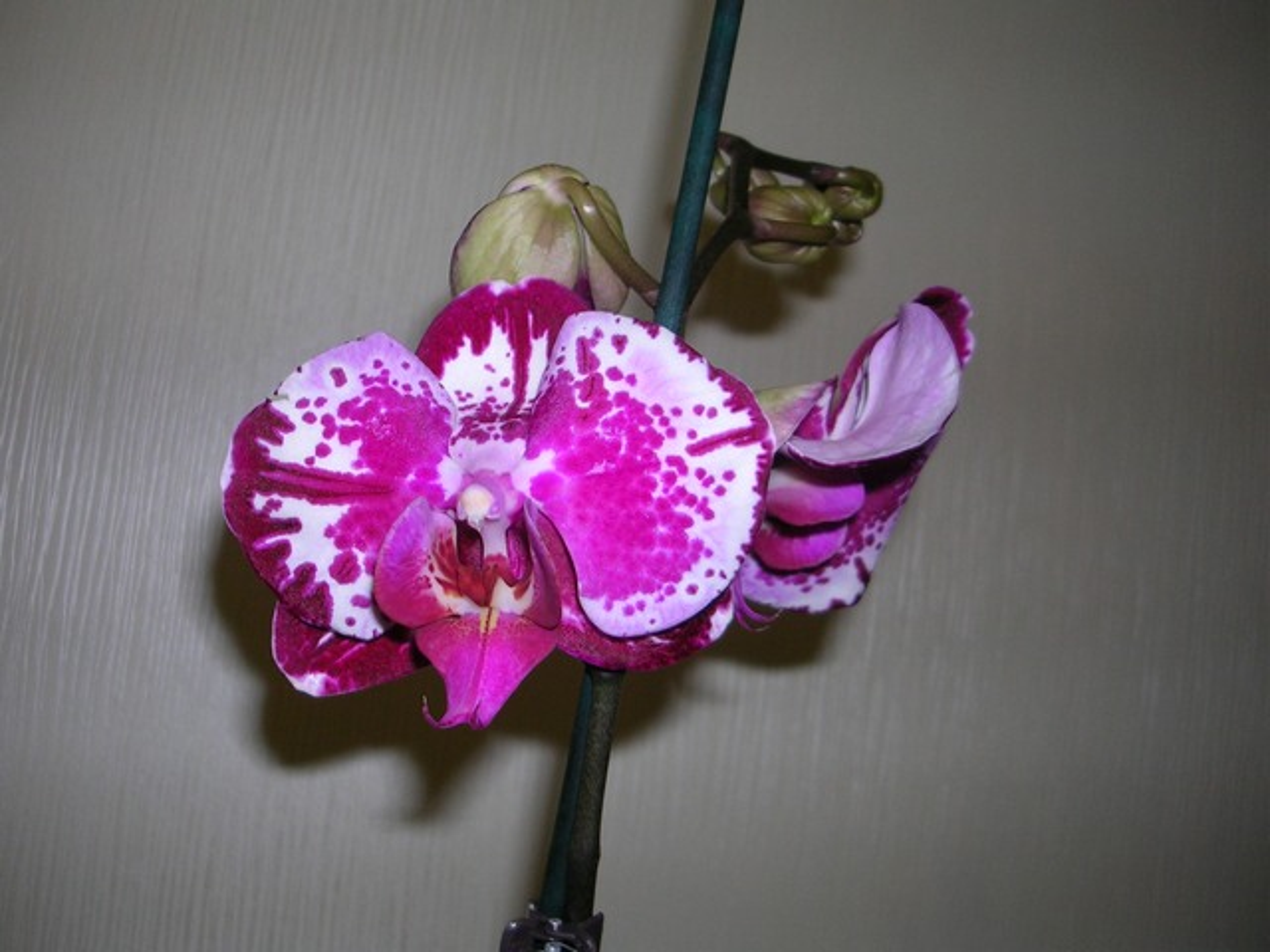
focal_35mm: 38
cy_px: 476
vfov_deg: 37.7
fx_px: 1394
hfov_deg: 49.0
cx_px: 635
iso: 50
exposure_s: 1/60.1
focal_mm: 5.8
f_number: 2.8
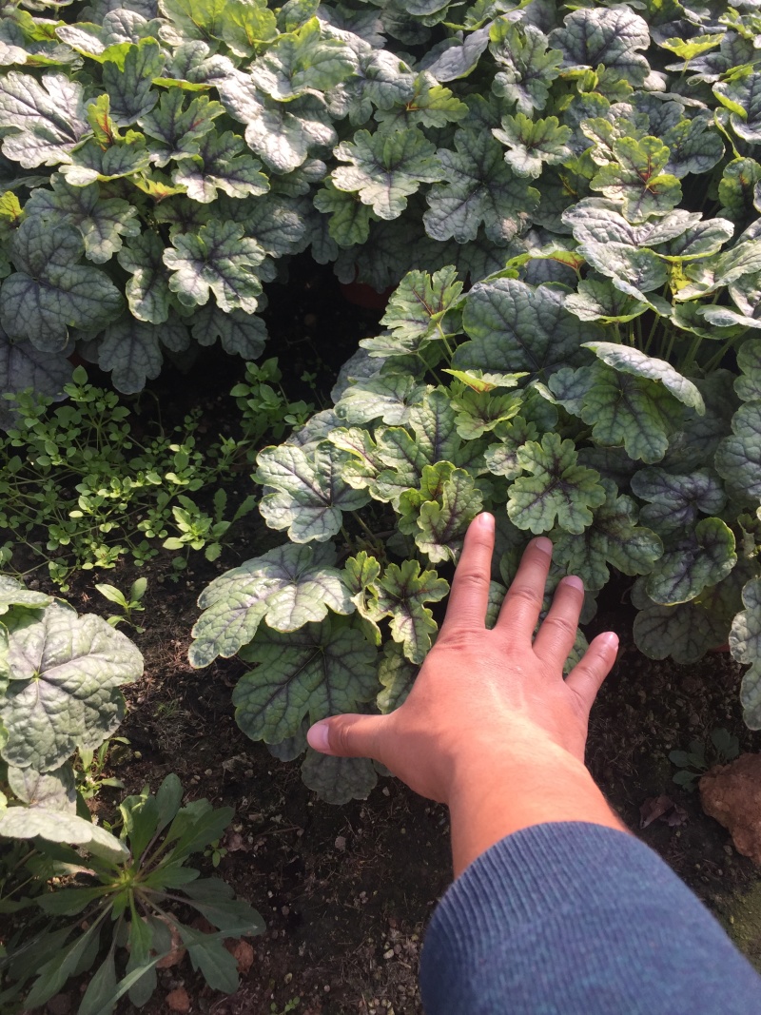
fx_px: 850
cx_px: 380
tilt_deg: -55.6
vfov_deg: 61.7
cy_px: 508
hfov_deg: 48.2
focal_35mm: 29
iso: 32
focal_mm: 4.15
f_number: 2.2
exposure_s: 1/494
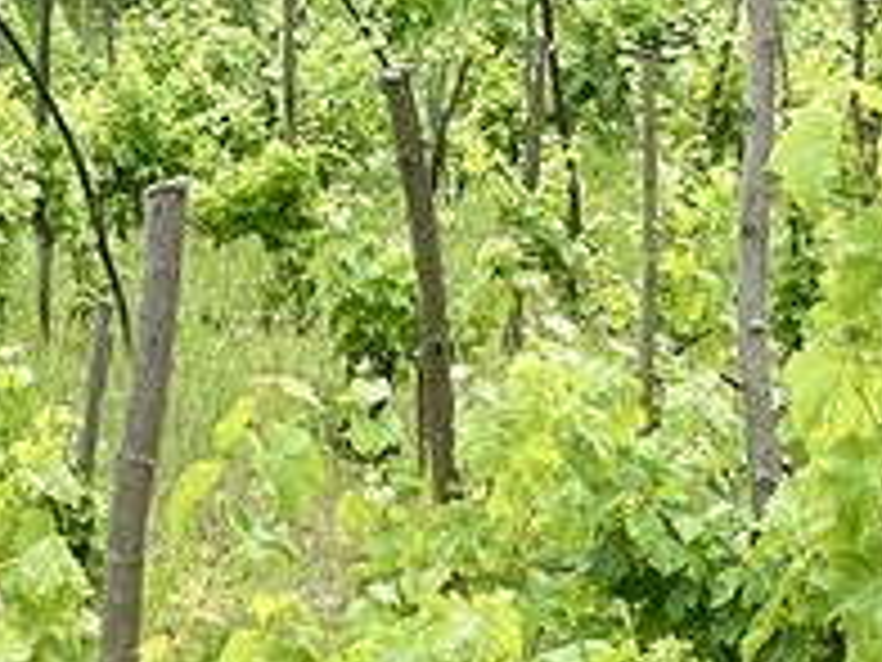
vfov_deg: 5.5
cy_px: 315
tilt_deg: -15.2
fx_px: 6905
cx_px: 36
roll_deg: -1.6
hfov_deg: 7.3
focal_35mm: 271
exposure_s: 1/363
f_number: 2
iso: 25
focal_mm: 6
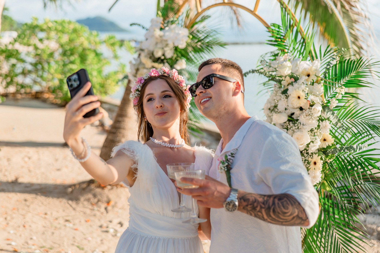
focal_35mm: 50
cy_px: 126
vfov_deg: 27.0
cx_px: 190
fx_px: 528
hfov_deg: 39.6
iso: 640
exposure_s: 1/3200
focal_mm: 50
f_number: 2.2
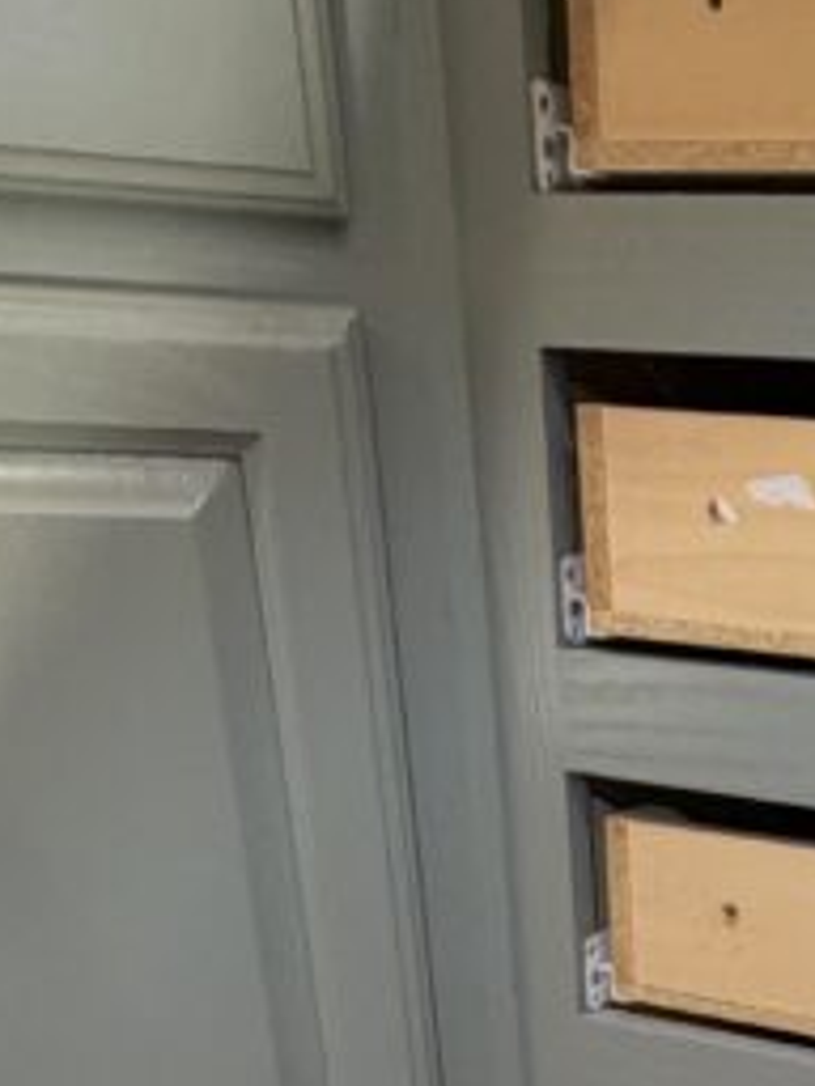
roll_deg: -3.9
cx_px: 925
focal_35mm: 56
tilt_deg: -30.6
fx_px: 1758
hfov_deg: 24.2
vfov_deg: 27.7
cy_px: 1459
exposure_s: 1/60
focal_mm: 2.22
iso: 160
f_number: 2.2
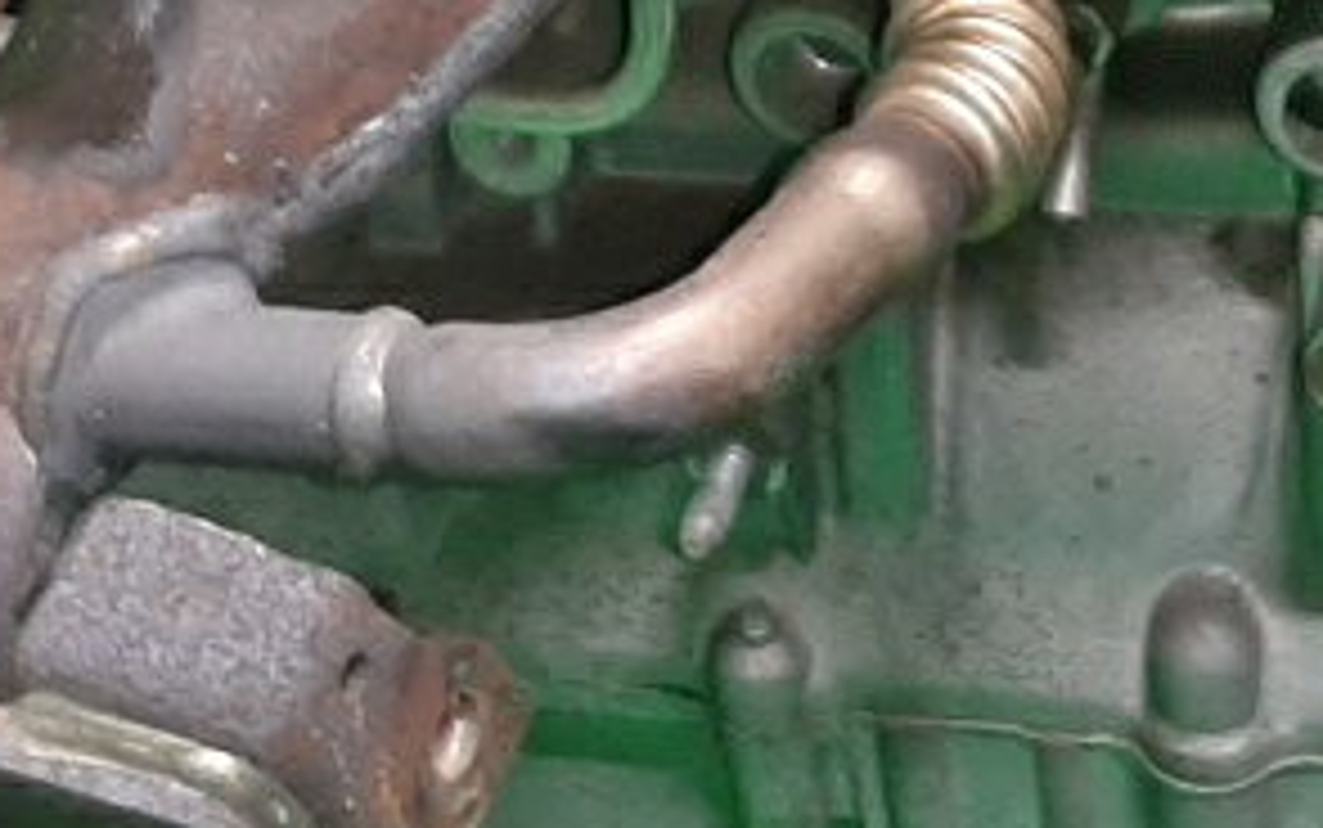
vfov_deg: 9.6
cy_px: -94
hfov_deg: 15.5
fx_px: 4869
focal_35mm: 135
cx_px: 657
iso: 175
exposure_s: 1/33
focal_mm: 3.93
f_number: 1.7
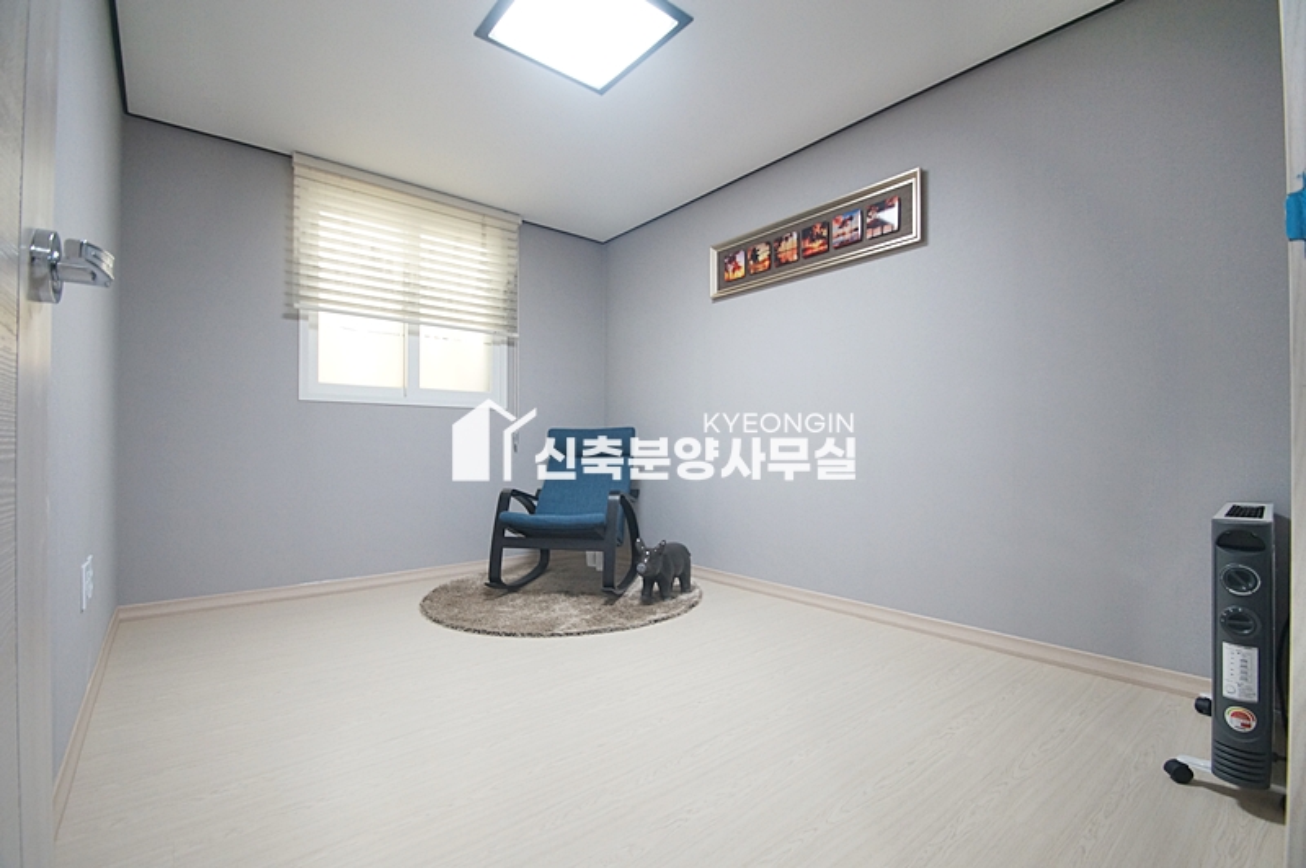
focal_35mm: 15
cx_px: 653
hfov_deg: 100.4
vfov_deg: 77.2
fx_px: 544
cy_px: 434
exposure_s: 1/50
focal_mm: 10
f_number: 3.5
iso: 800
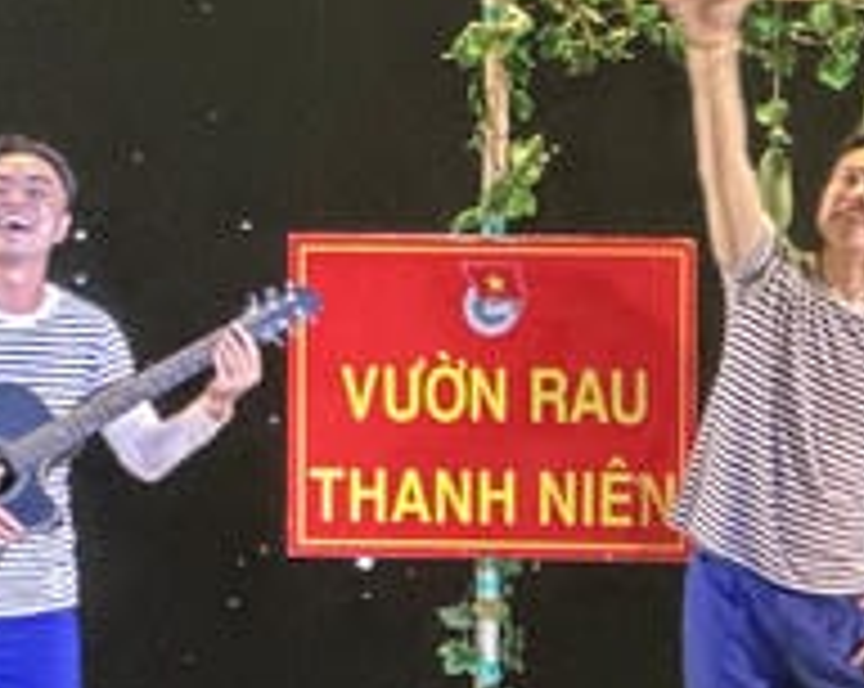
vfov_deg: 3.9
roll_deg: -0.7
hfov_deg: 4.9
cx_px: 1494
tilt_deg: +2.9
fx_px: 10009
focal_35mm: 392
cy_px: -193
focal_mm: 9
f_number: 2.8
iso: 320
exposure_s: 1/40
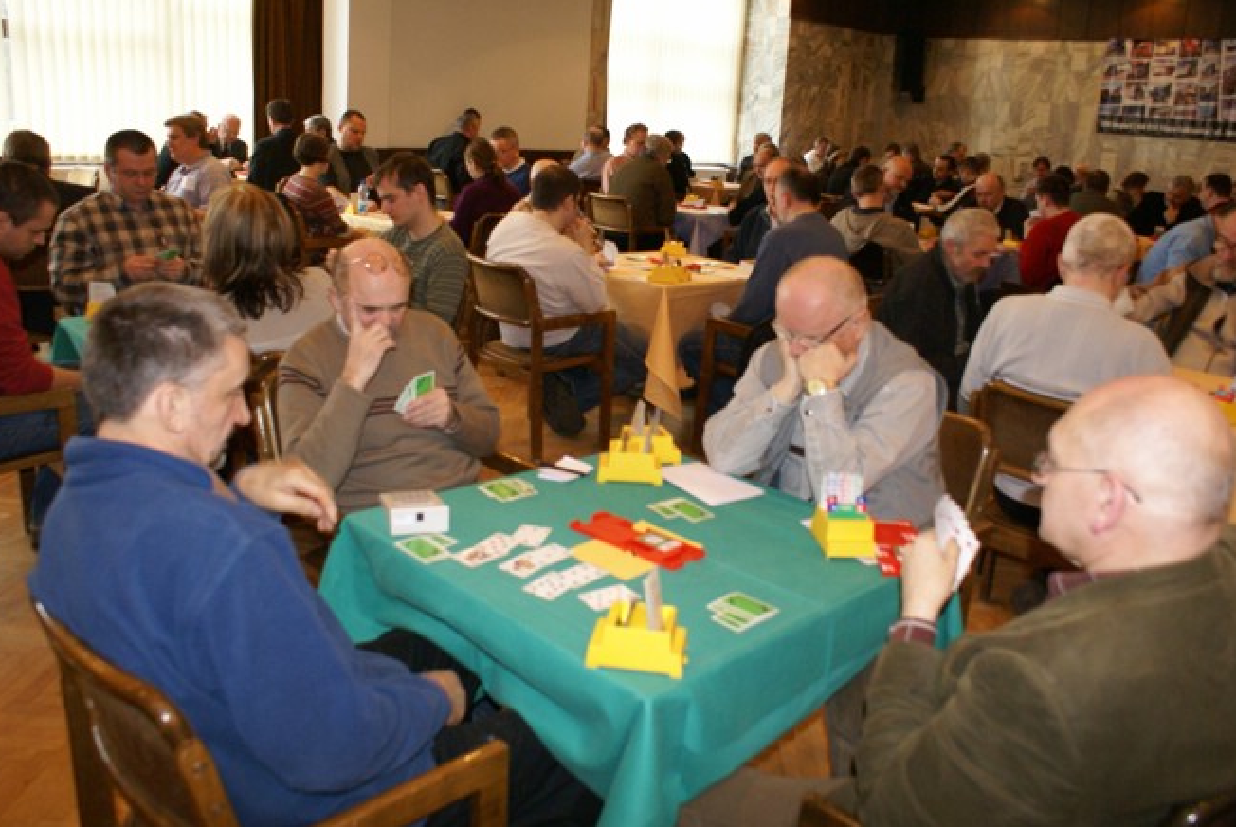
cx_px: 635
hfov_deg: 63.6
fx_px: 997
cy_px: 395
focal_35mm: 29
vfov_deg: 45.0
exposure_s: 1/25
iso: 800
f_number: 4
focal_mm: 18
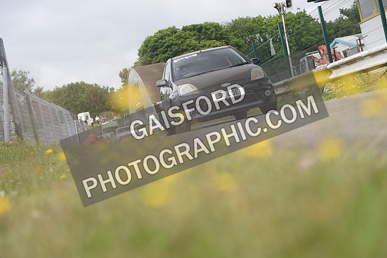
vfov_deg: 19.5
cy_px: 129
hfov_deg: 28.8
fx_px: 753
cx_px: 194
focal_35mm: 70
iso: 500
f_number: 4
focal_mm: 70
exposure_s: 1/1000
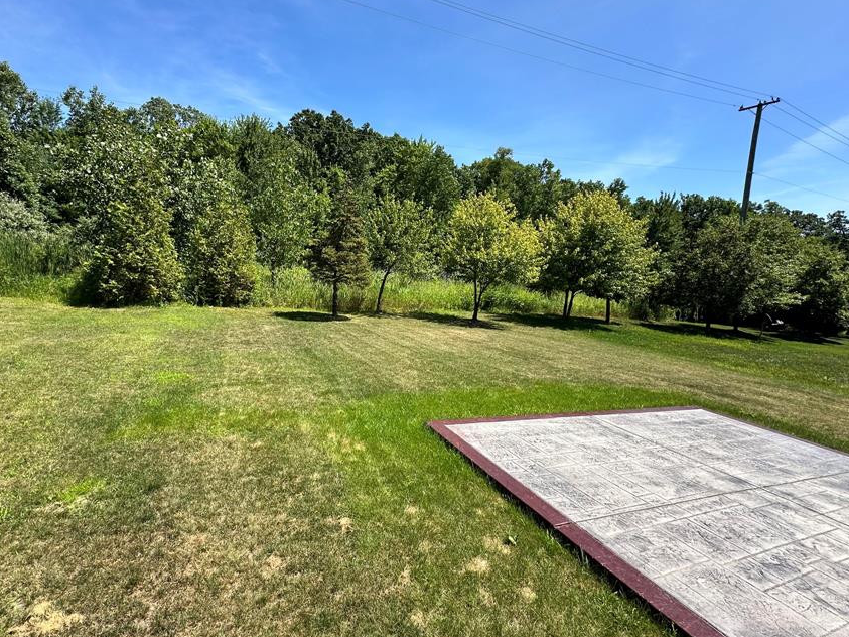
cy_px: 281
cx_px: 369
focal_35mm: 17
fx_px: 417
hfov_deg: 90.5
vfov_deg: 74.4
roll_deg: -6.8
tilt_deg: -2.9
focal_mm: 2.22
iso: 40
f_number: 2.2
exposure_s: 1/1082
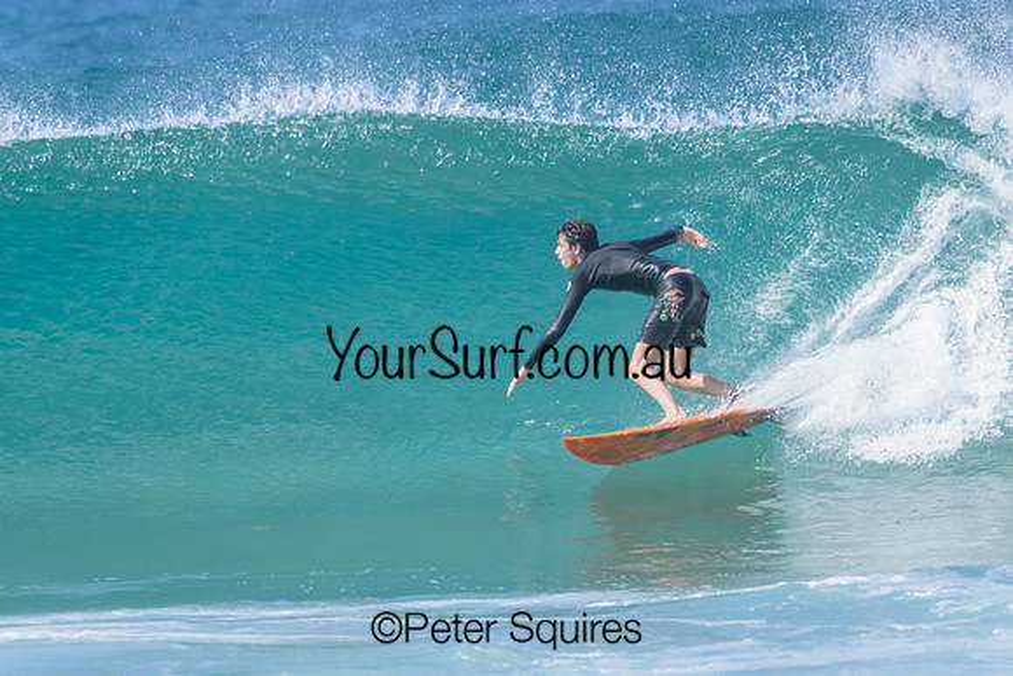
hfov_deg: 2.4
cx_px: 506
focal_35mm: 850
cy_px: 338
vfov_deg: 1.6
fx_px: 23923
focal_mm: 850
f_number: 11
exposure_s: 1/2000
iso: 1100
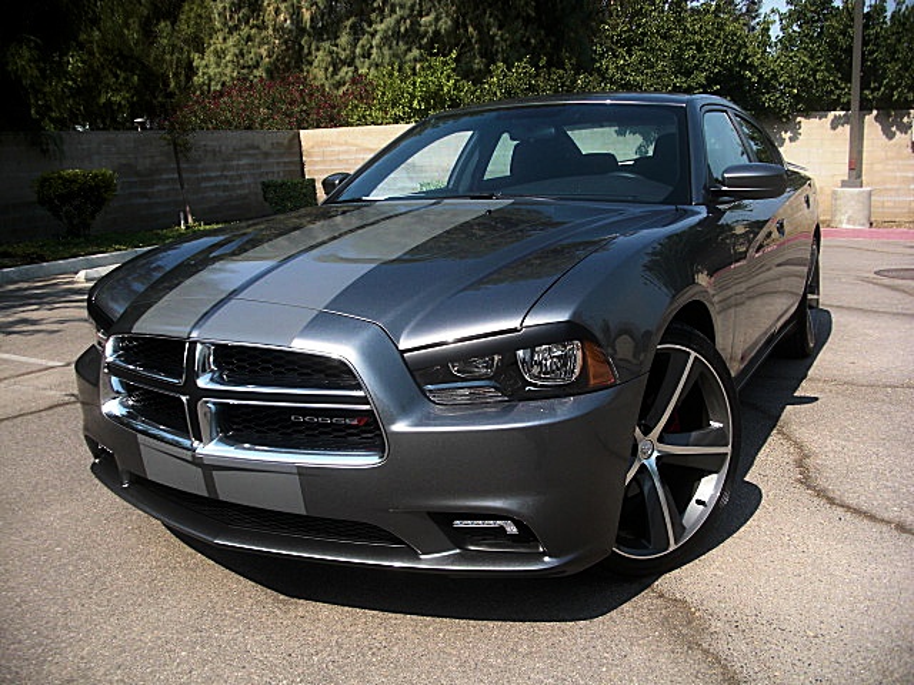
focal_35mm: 36
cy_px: 342
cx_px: 457
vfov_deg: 39.7
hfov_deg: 51.4
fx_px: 951
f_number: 2.8
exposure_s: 1/640
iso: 50
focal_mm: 6.3
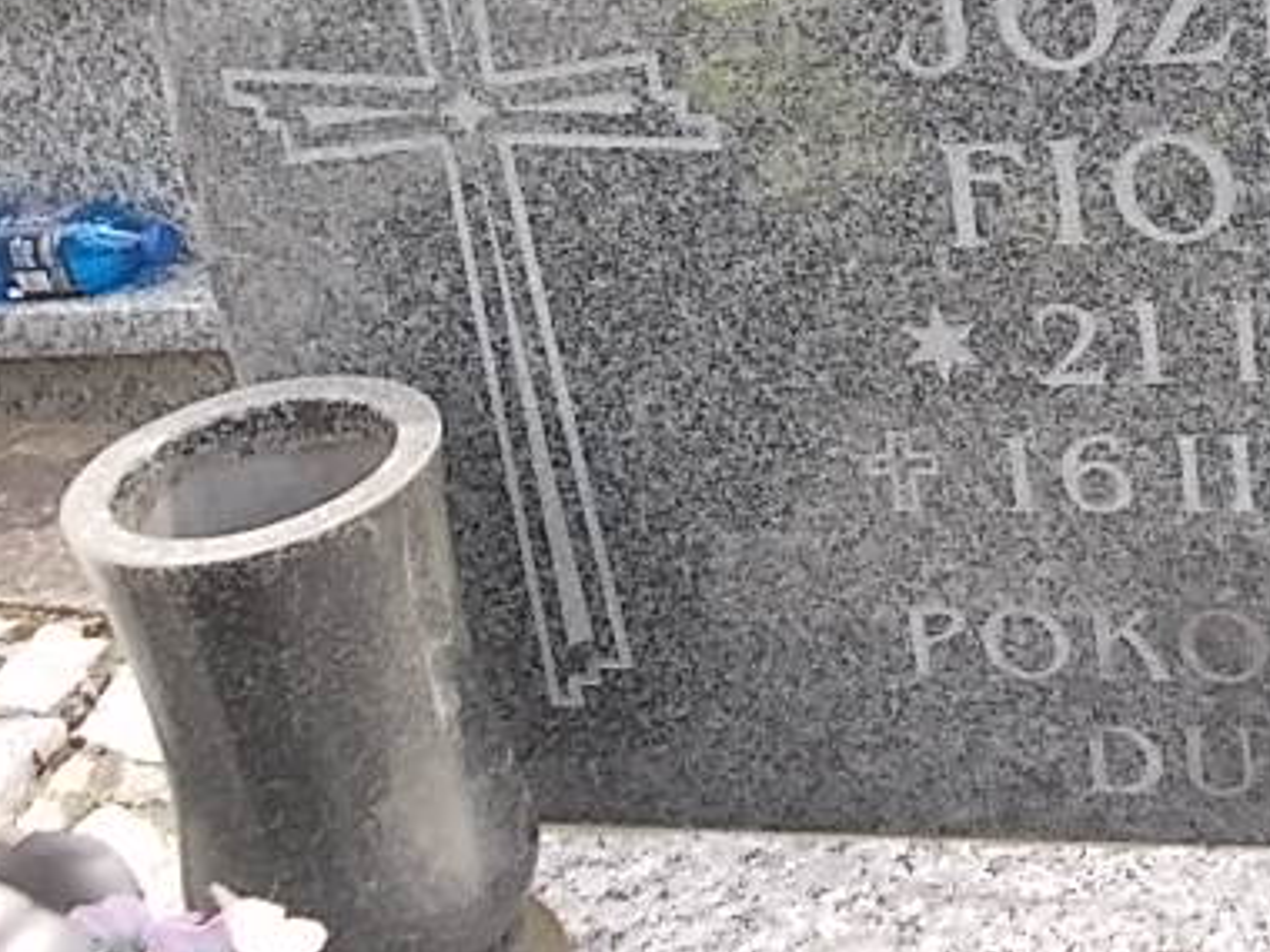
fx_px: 2348
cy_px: 160
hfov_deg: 29.6
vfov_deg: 22.5
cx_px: 996
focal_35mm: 64
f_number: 3.1
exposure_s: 1/160
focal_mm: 5.3
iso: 80
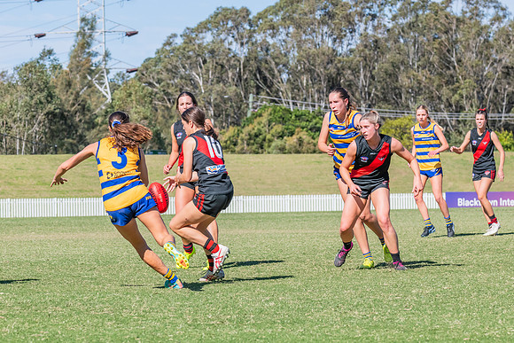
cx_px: 219
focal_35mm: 200
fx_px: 2857
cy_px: 156
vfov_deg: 6.9
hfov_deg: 10.3
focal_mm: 170
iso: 800
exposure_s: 1/1250
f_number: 11
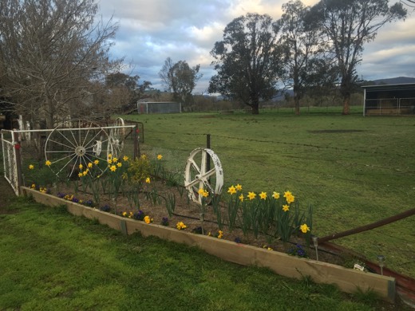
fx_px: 348
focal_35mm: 29
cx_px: 208
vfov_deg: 48.2
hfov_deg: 61.7
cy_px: 156
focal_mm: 4.15
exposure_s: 1/60
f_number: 2.2
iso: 32
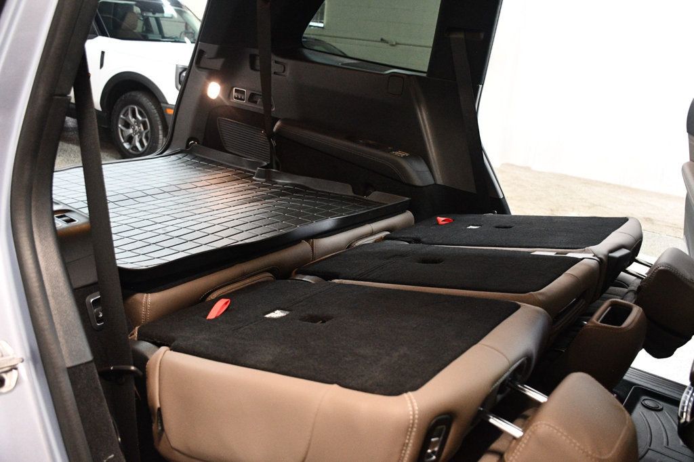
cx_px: 347
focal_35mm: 34
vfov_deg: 38.9
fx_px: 655
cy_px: 231
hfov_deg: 55.8
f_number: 3.8
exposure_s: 1/60
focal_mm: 23
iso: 3600
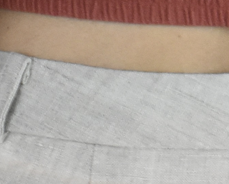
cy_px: -182
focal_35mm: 576
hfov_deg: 3.4
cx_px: 207
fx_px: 3904
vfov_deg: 2.7
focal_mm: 46
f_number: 18
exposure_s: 1/40
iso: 1600
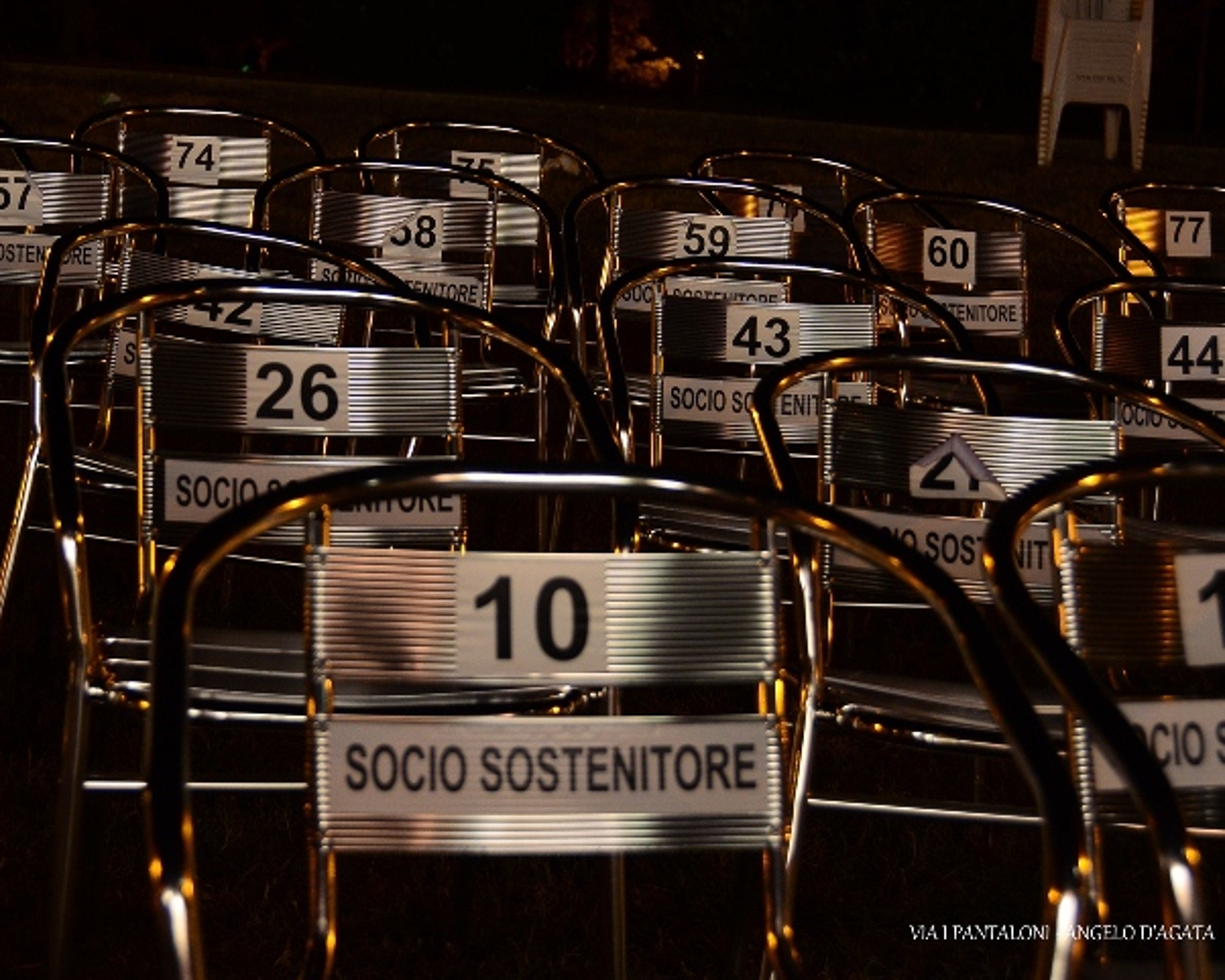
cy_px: 486
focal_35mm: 69
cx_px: 528
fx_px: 2502
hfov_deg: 27.5
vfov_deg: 22.2
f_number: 4.5
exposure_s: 1/2.5
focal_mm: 40
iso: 800
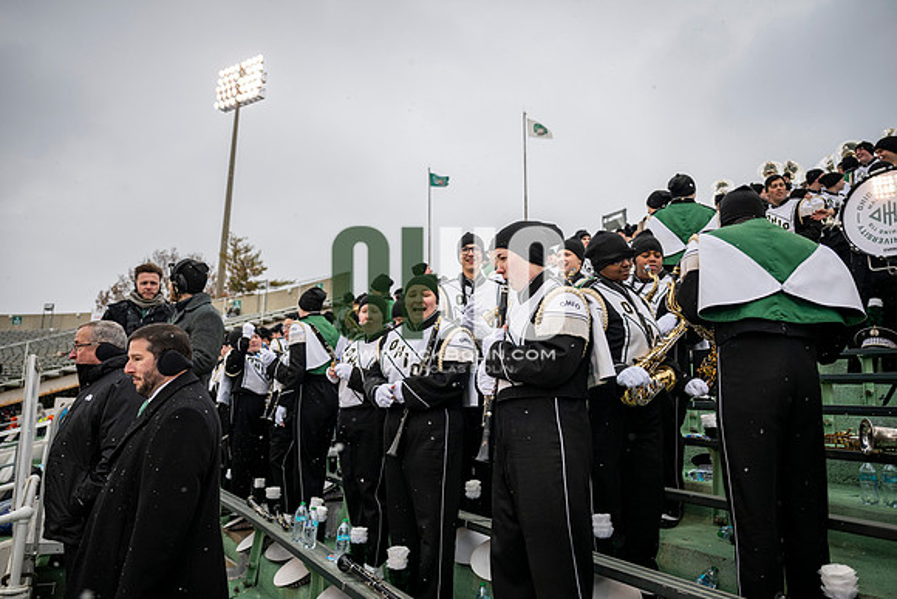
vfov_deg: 53.2
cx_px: 448
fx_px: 598
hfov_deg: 73.7
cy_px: 300
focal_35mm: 24
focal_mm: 24
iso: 160
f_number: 2.8
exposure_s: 1/500
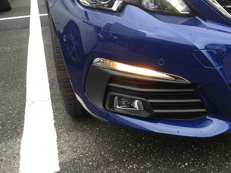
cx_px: 142
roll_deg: +4.2
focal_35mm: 44
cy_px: 80
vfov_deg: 32.8
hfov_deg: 42.7
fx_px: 293
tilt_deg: -20.1
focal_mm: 4.28
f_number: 2.4
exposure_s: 1/120
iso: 80
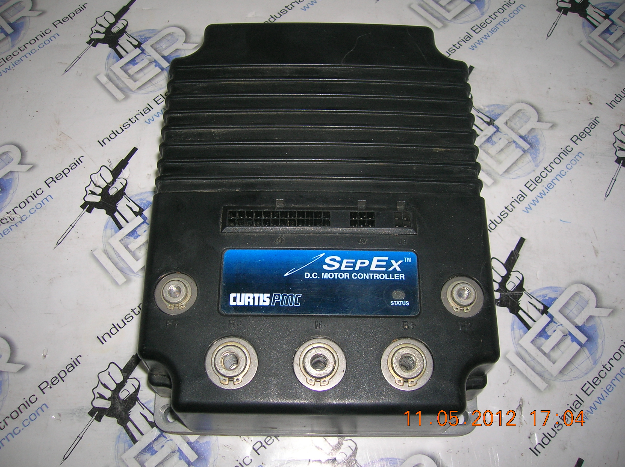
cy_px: 234
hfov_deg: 54.0
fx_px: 613
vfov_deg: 41.7
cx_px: 312
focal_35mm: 34
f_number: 2.9
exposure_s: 1/60.1
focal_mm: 5.7
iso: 50
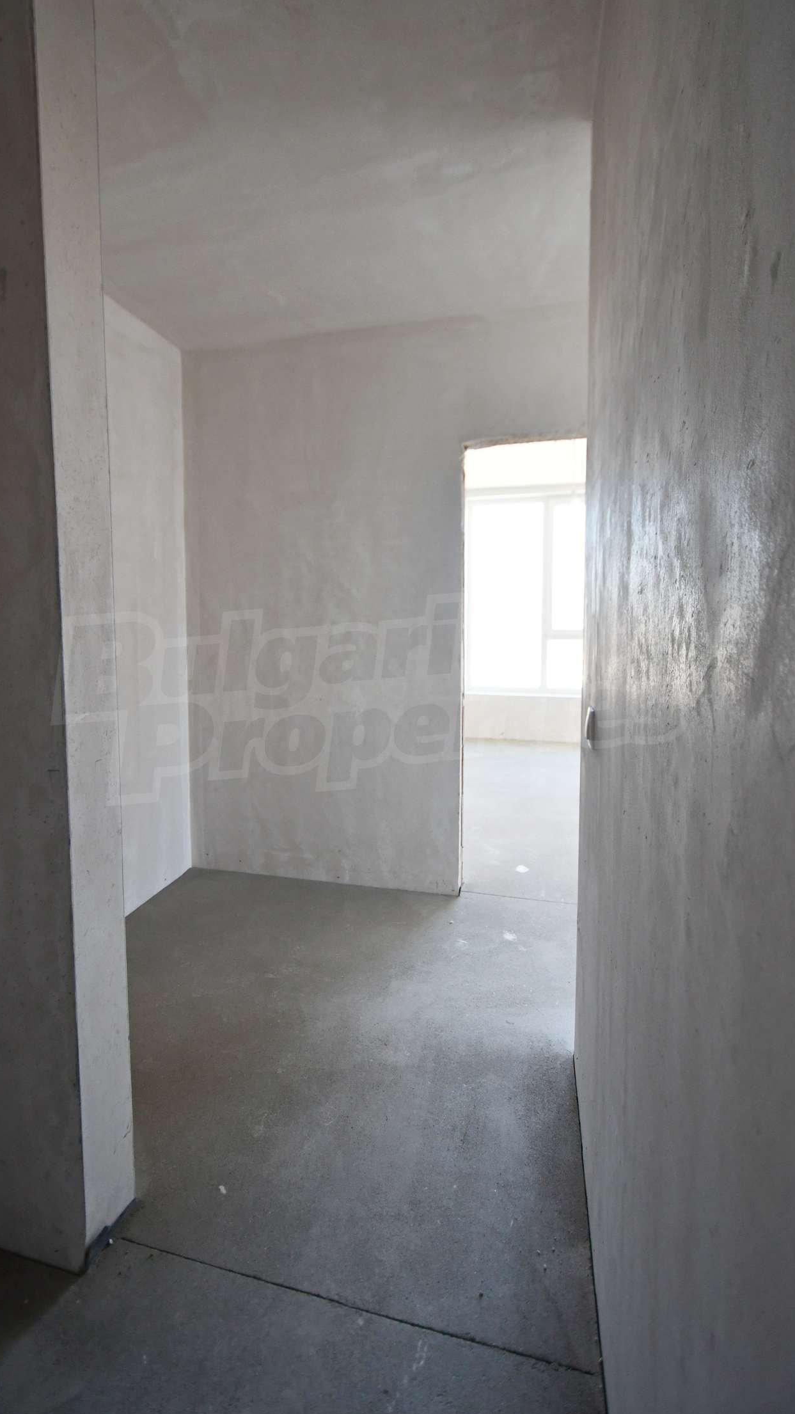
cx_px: 370
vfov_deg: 99.4
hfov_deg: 67.0
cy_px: 699
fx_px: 600
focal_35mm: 16
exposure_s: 1/160
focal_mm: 10
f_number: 3.5
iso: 800
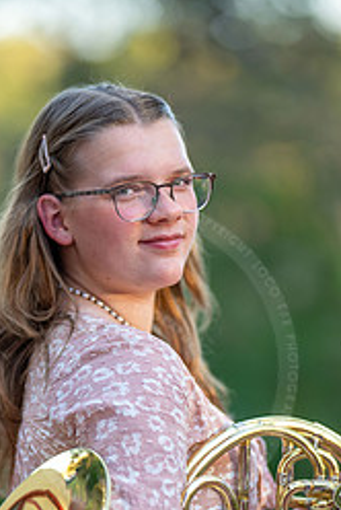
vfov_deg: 13.2
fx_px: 2182
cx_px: 156
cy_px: 438
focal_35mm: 154
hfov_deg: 8.9
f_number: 1.2
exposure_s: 1/500
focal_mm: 85
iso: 160
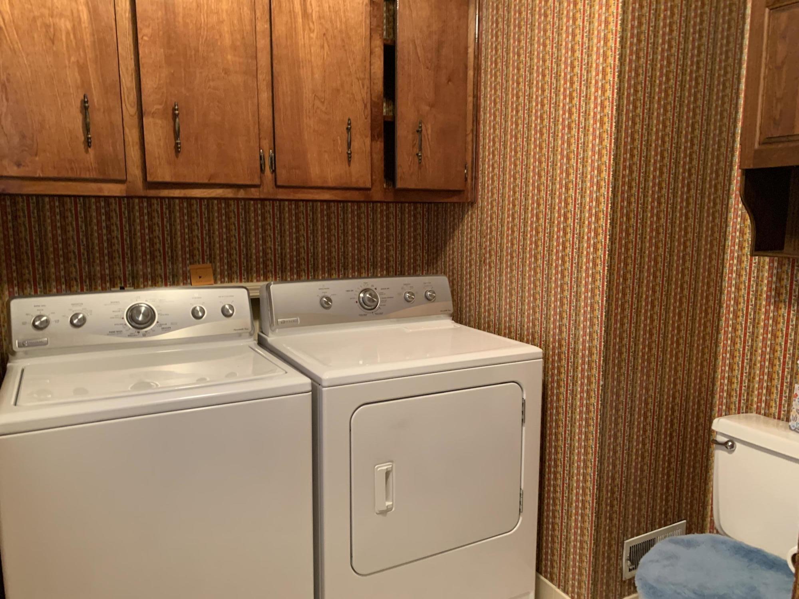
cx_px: 400
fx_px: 600
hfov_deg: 67.3
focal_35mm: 26
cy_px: 300
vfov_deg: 53.1
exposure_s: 1/40
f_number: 1.8
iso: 400
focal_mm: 4.25
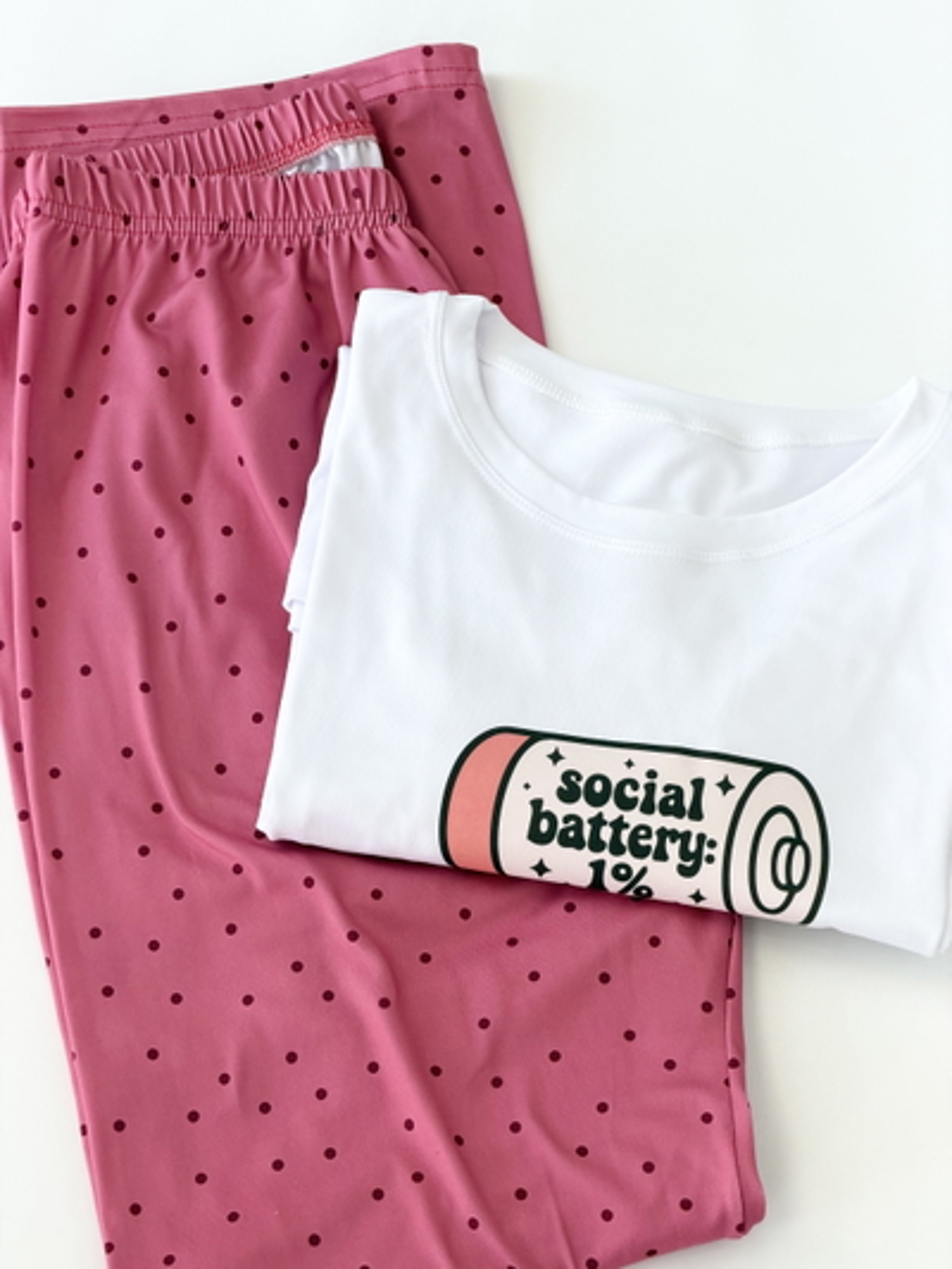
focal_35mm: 100
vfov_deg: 19.6
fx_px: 3665
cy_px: 634
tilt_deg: -68.1
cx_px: 476
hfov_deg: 14.8
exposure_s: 1/121
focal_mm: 16.89
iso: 100
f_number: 2.8
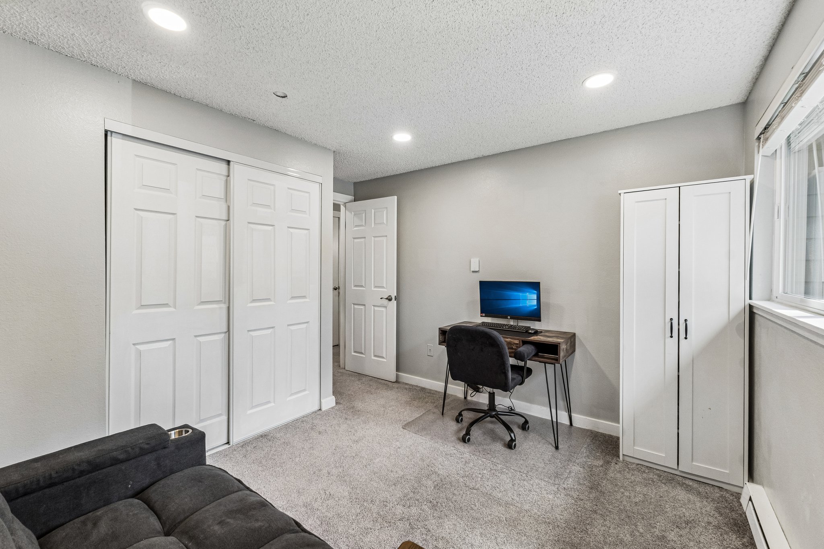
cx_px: 412
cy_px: 274
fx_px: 343
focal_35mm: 15
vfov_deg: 77.3
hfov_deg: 100.4
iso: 250
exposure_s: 1/8
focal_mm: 10
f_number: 9
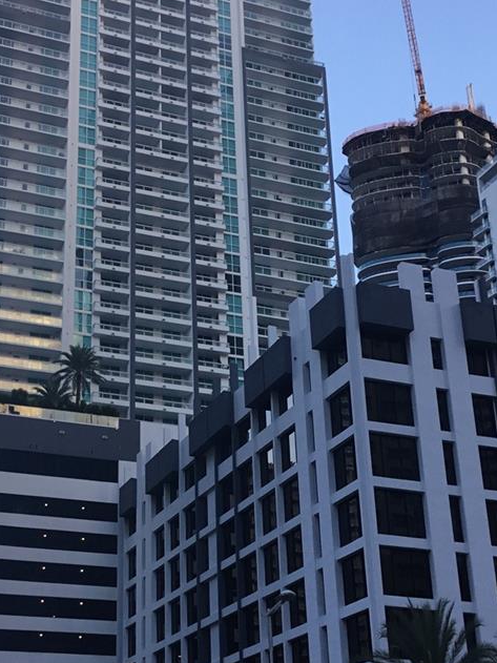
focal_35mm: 59
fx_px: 1130
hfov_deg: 24.7
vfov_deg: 32.7
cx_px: 182
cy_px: 361
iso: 25
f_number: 2.4
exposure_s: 1/126
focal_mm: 3.3
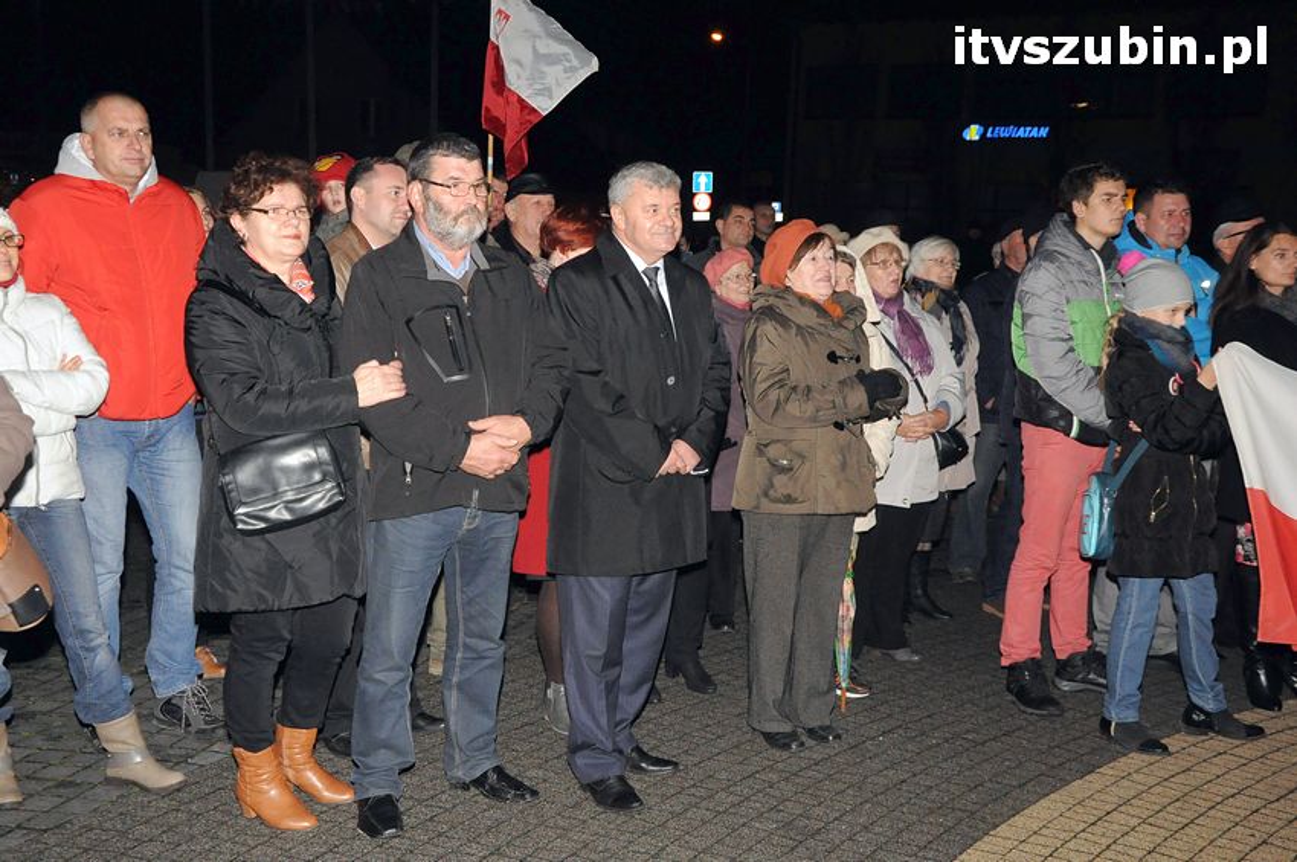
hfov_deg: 46.4
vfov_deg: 31.8
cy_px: 431
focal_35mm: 42
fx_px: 1512
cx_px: 648
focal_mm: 28
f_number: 8
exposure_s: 1/60
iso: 2500
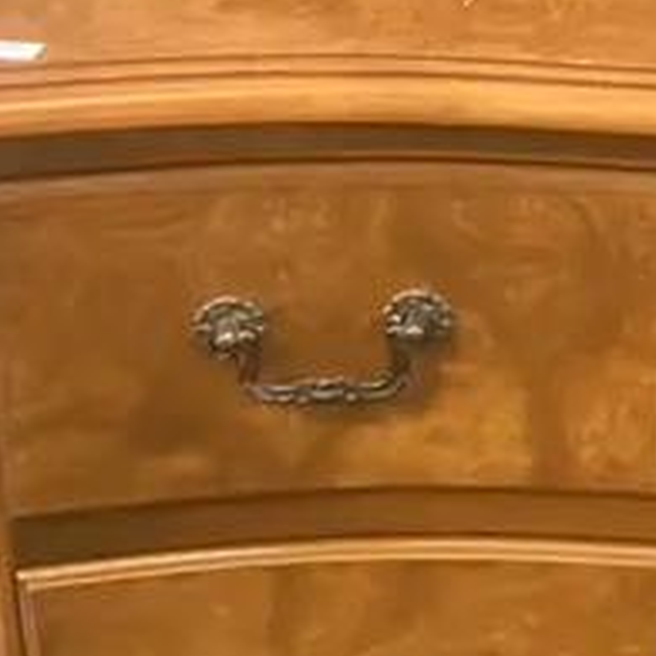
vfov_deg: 13.3
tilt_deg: -23.0
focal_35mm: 130
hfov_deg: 12.4
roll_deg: -4.4
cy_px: 118
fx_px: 2787
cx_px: 1124
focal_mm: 3.99
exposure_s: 1/33
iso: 320
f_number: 1.8
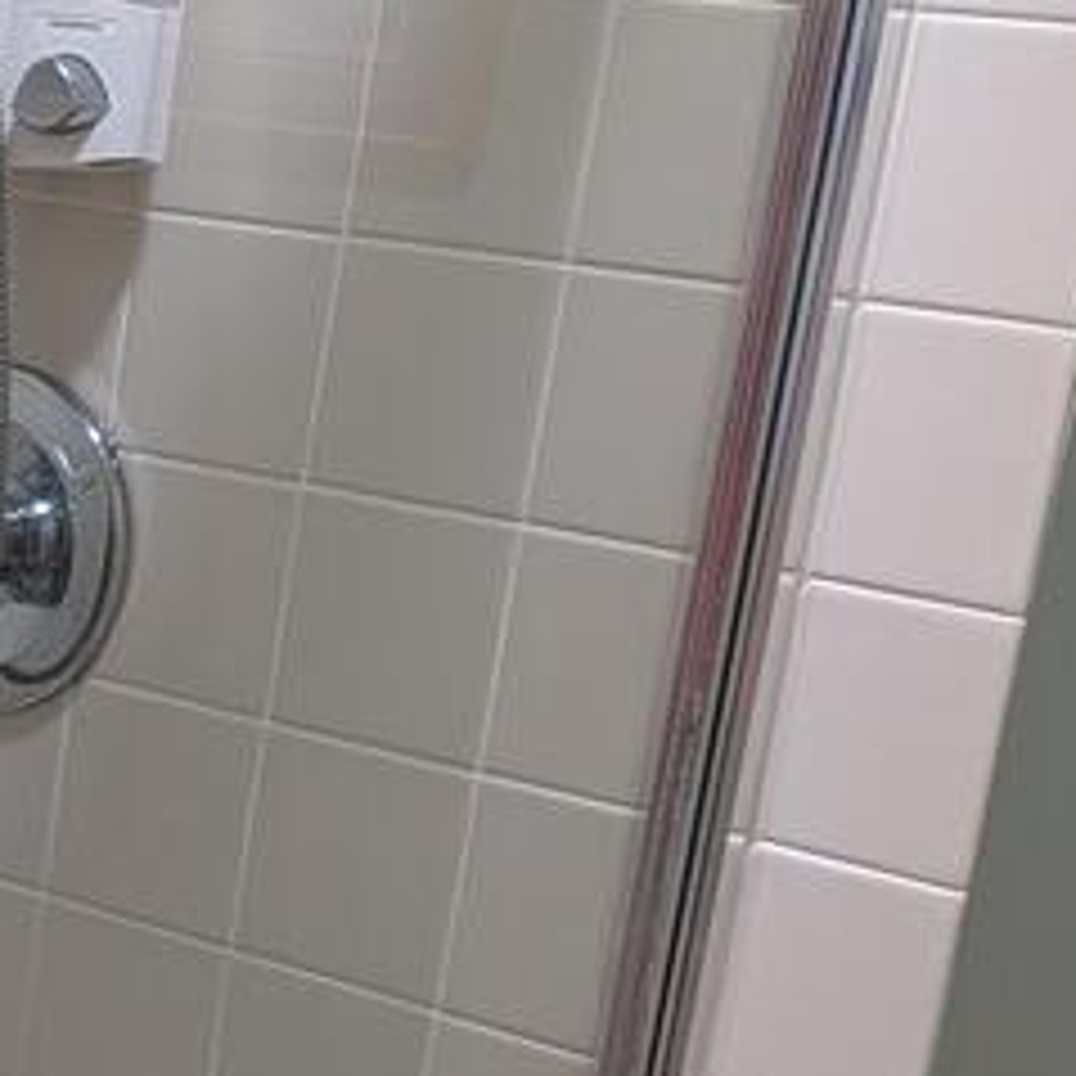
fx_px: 3376
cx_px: -716
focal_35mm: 96
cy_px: 981
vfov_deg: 17.8
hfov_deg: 16.0
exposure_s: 1/120
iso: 816
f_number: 1.7
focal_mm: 4.53
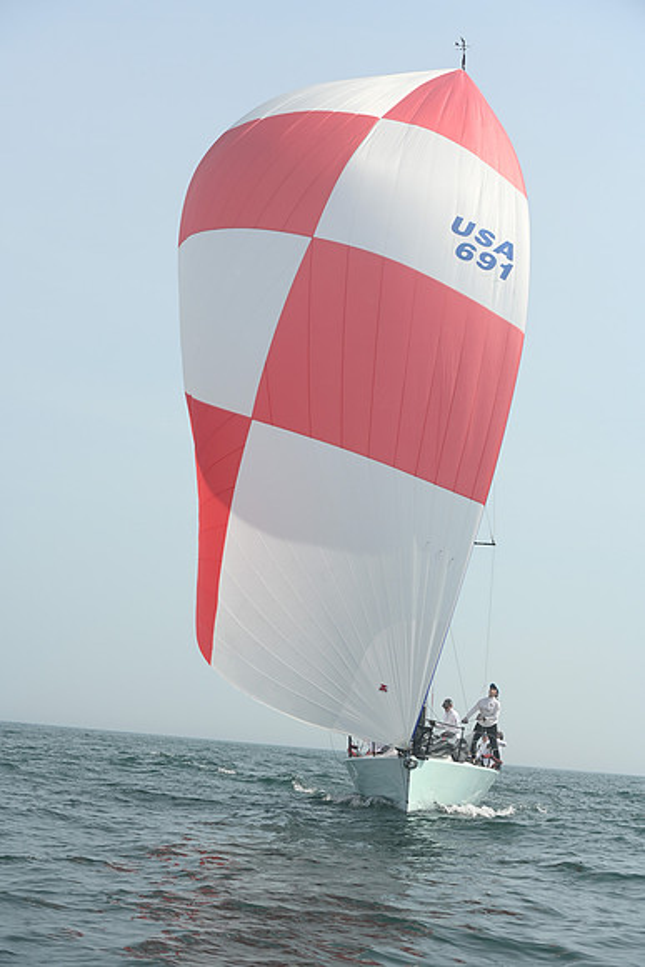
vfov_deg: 28.8
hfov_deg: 19.5
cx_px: 322
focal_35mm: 70
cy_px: 484
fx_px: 1880
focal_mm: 70
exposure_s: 1/1250
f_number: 7.1
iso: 320
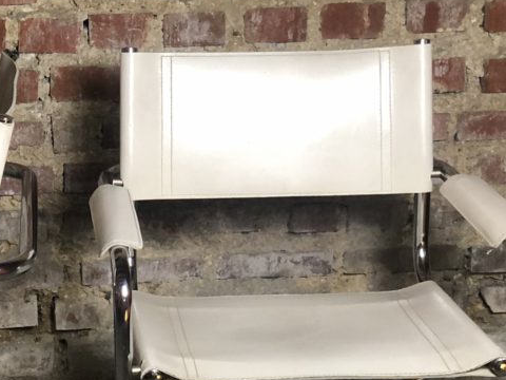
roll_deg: +0.2
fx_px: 1623
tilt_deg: -21.1
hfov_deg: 17.6
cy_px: 342
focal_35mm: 111
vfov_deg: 13.2
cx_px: 128
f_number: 2.4
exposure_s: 1/25
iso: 160
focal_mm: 6
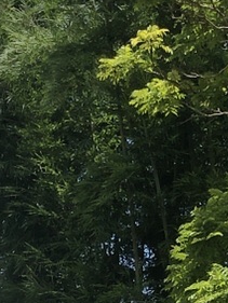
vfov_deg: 9.7
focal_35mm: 199
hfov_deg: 7.4
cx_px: 300
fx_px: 1746
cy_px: 438
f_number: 1.8
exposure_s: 1/466
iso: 20
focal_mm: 4
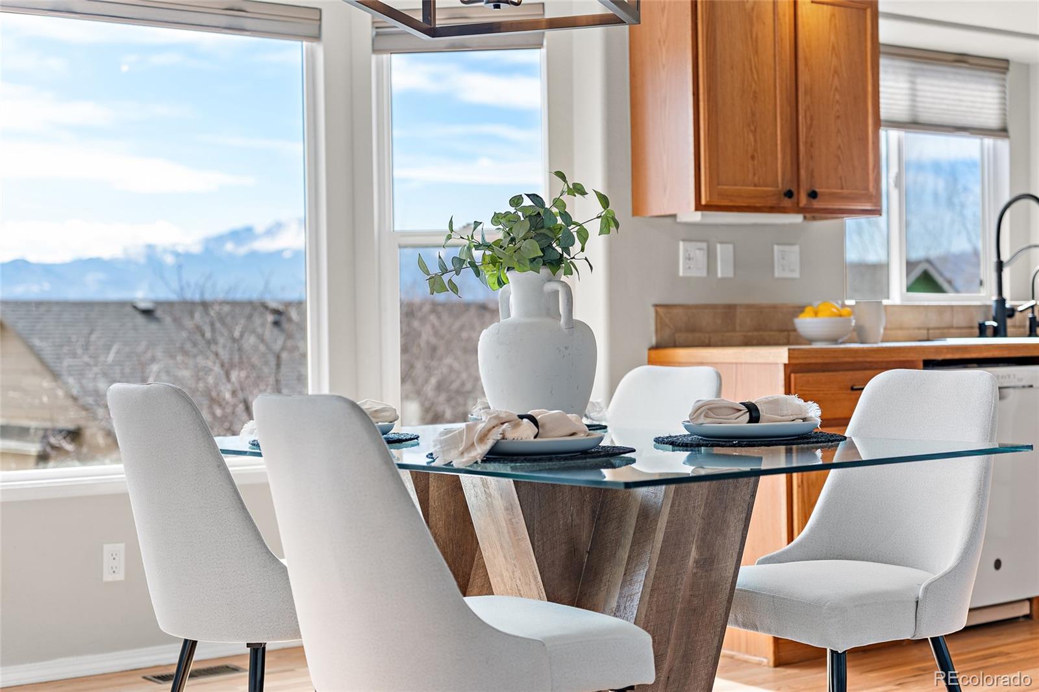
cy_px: 346
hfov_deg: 37.5
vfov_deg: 25.5
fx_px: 1529
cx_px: 520
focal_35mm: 53
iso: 100
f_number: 2.8
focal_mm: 53
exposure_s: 1/50
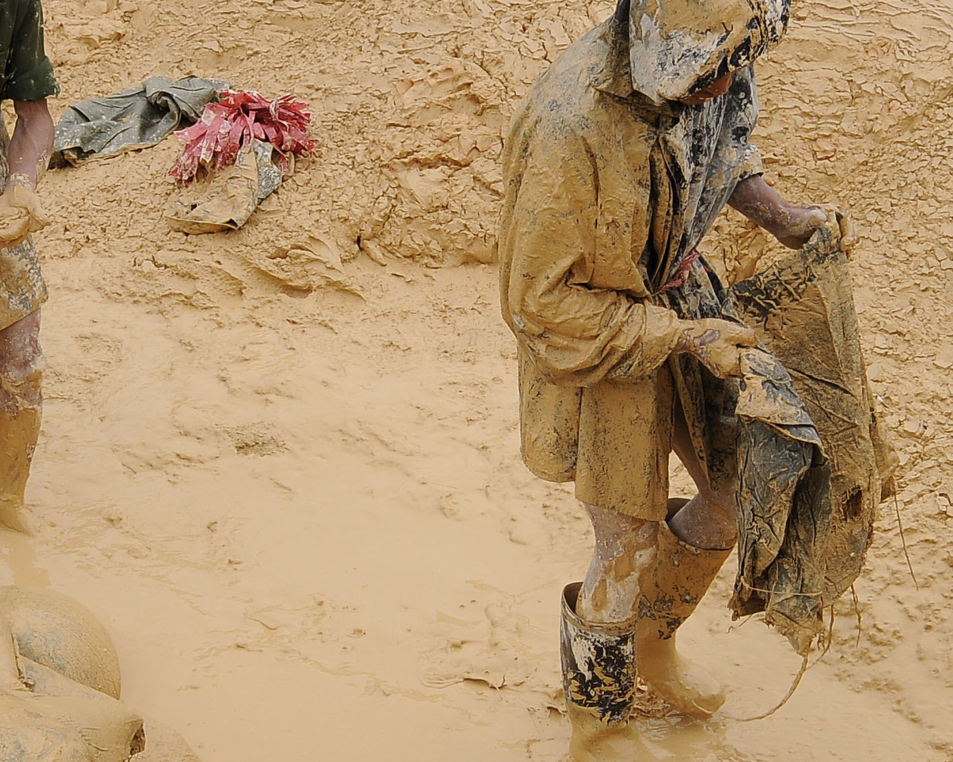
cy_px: 544
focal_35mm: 64
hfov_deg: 29.4
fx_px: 1817
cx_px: 492
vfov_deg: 23.5
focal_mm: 15
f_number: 5.6
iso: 200
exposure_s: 1/640
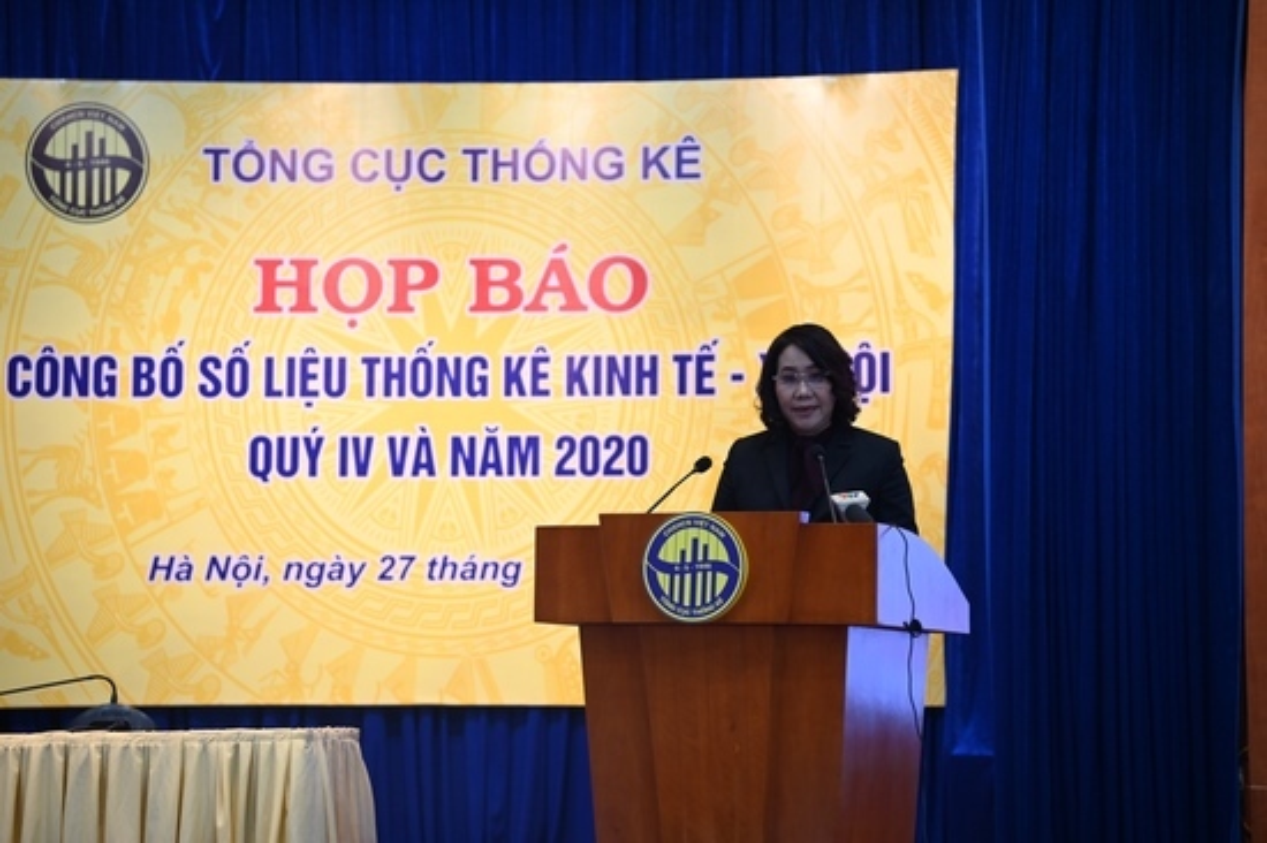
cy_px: 422
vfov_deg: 13.0
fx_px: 3693
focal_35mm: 105
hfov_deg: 19.5
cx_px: 634
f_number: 4
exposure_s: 1/125
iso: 1100
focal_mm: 105
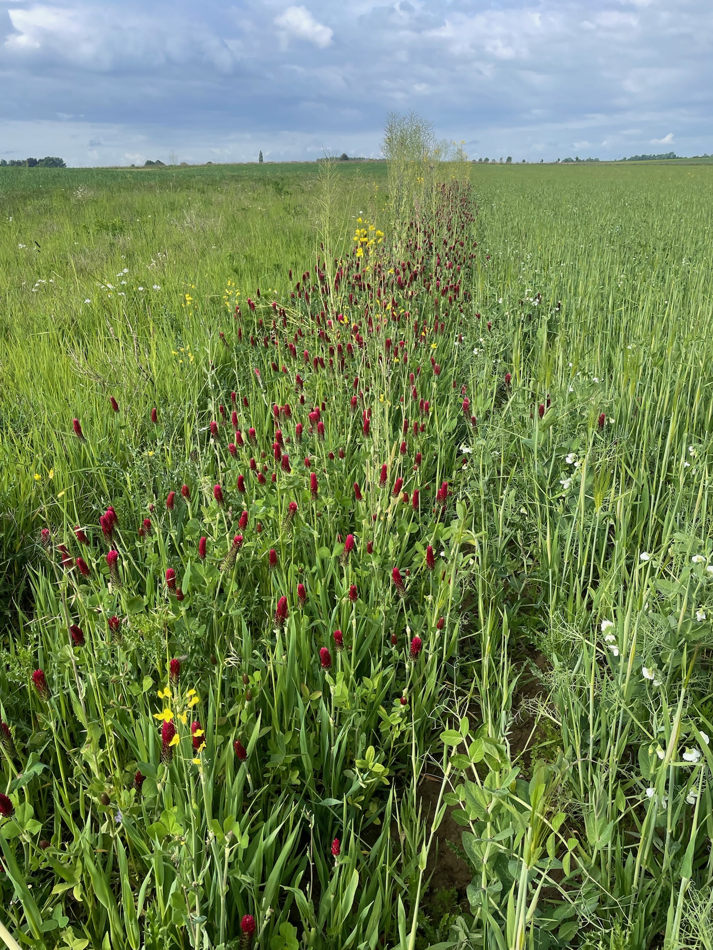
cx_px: 356
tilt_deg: -22.4
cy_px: 475
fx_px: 714
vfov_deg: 67.3
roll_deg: +2.0
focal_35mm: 26
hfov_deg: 53.1
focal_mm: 4.2
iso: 32
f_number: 1.6
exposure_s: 1/1490
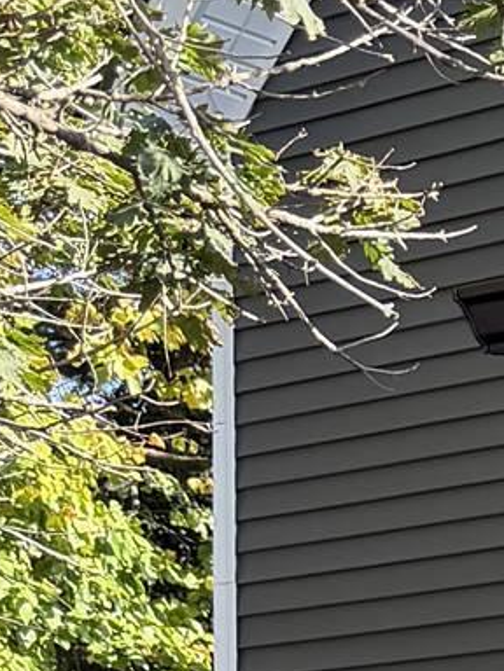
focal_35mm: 144
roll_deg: -0.6
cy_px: 1101
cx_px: 1484
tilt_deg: -2.3
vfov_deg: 12.8
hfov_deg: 8.6
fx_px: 2795
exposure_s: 1/426
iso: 100
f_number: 1.78
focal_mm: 6.76
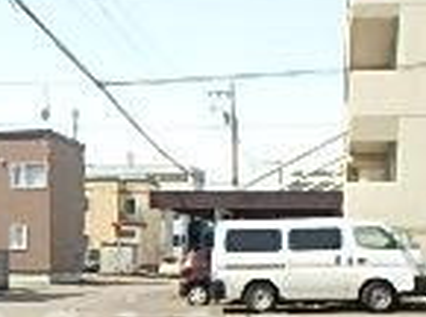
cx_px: 103
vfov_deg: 15.5
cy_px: 332
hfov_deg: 21.0
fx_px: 1142
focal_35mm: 93
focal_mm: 3.7
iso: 125
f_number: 3.5
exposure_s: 1/640
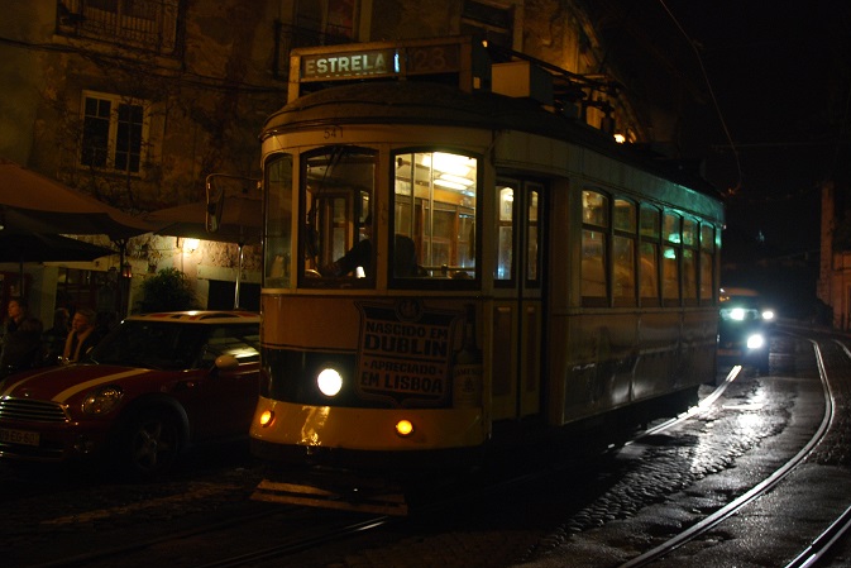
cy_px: 276
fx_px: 1040
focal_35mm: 44
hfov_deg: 43.9
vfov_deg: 30.5
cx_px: 565
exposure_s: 1/2.5
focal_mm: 22
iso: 400
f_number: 3.8
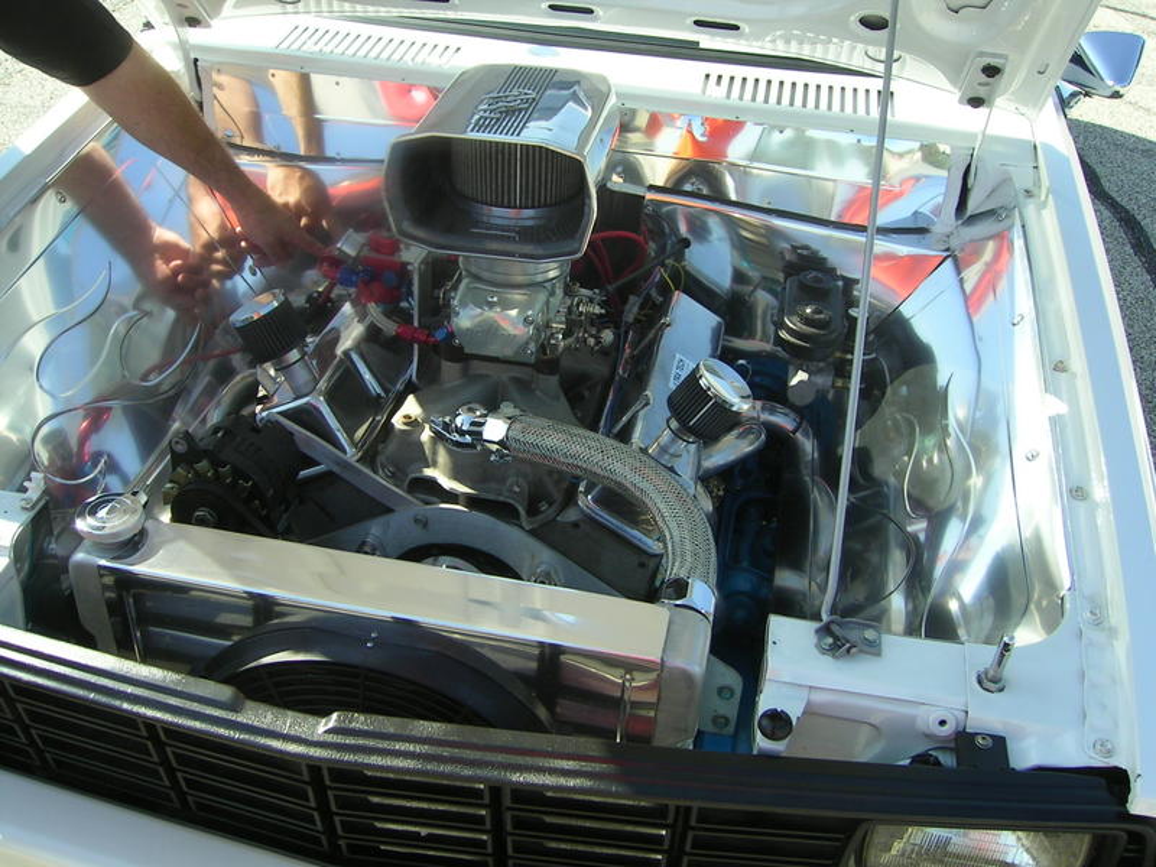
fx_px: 1202
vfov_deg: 39.7
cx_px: 578
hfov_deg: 51.4
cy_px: 434
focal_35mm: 36
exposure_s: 1/161
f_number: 4.8
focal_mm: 5.6
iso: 50
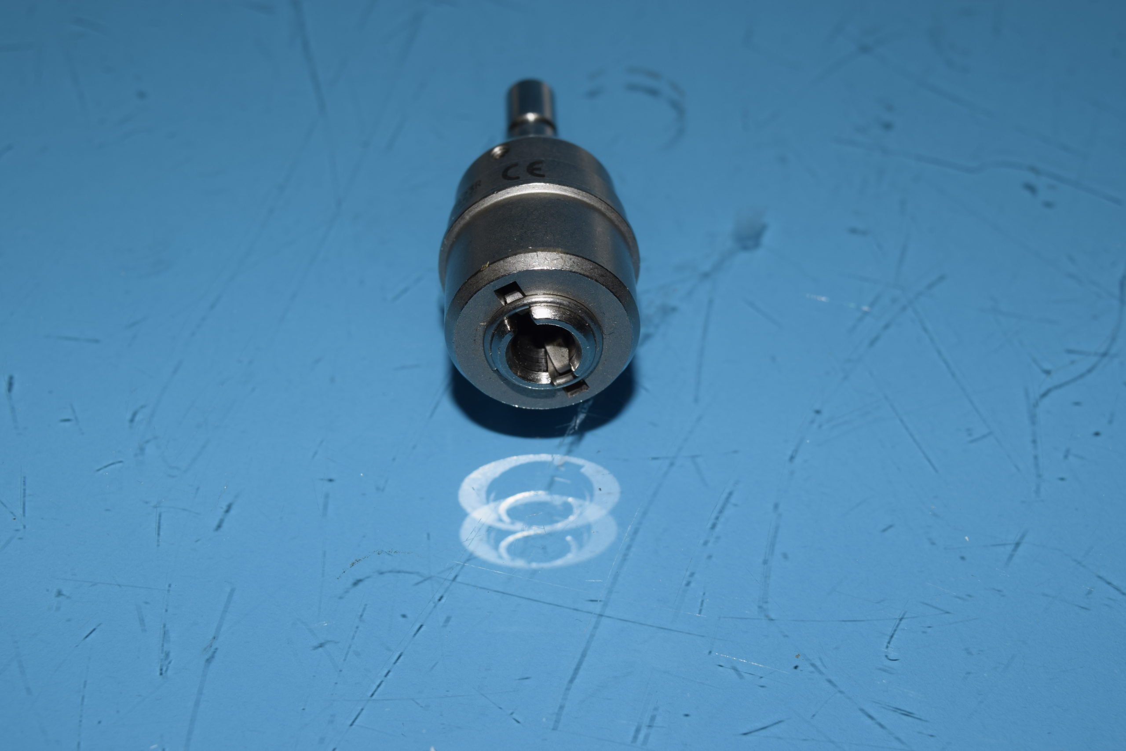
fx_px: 1689
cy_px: 376
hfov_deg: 36.9
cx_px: 563
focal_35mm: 54
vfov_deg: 25.1
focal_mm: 36
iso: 100
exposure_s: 1/60
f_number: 8
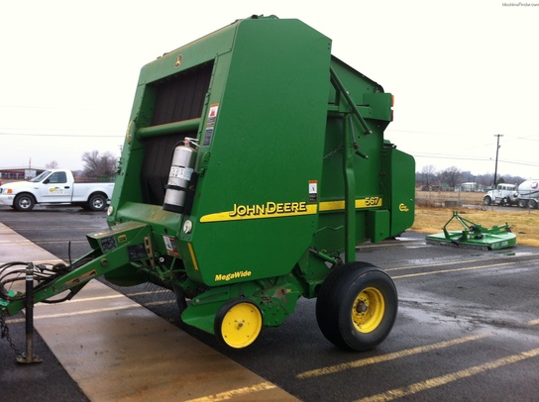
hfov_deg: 52.7
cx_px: 270
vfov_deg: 40.6
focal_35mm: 35
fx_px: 544
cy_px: 201
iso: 80
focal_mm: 3.85
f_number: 2.8
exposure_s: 1/33
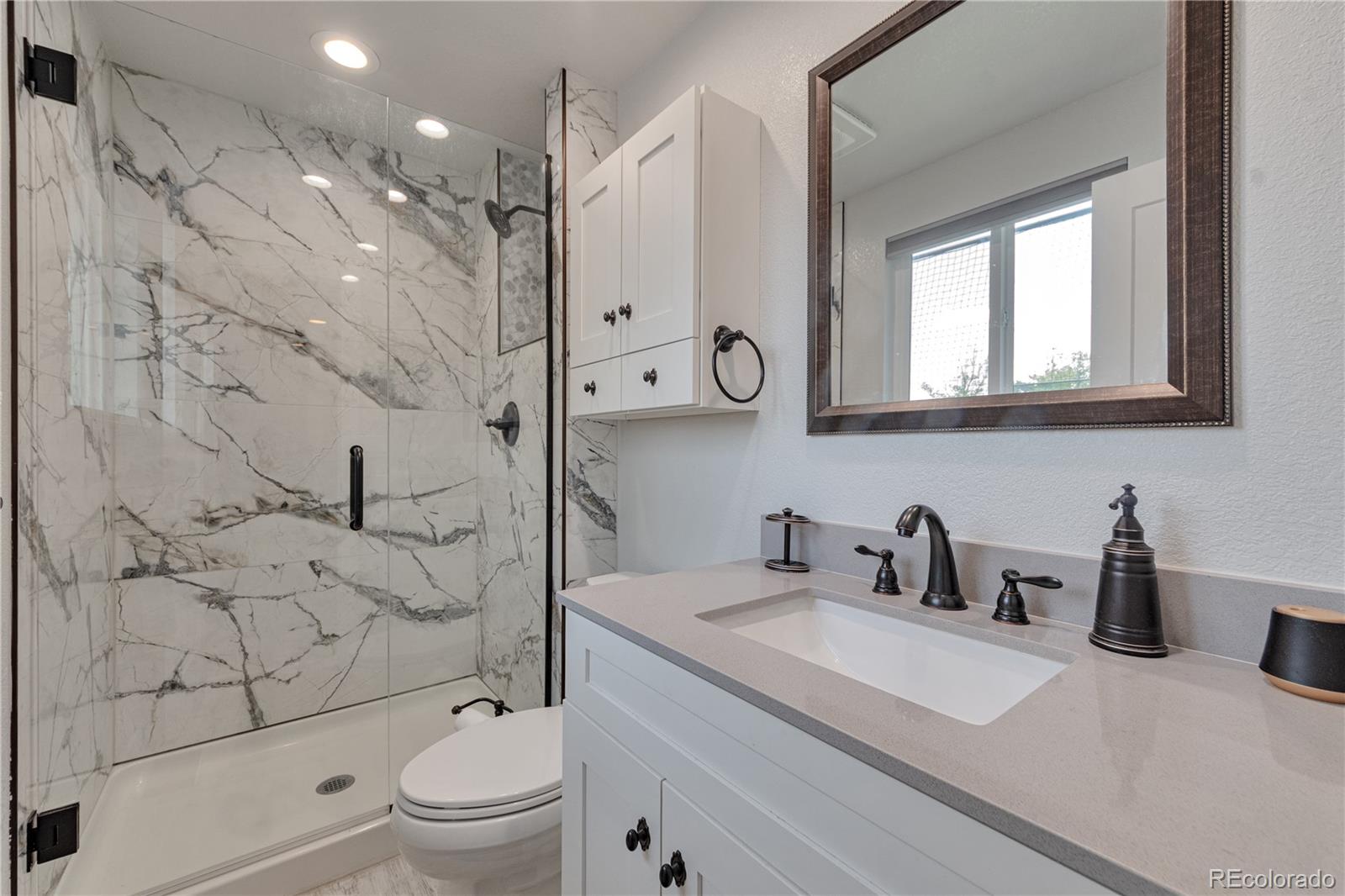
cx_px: 672
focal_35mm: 13
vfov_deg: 85.4
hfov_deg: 108.3
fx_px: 486
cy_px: 448
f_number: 8
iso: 250
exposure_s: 1/13
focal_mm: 9
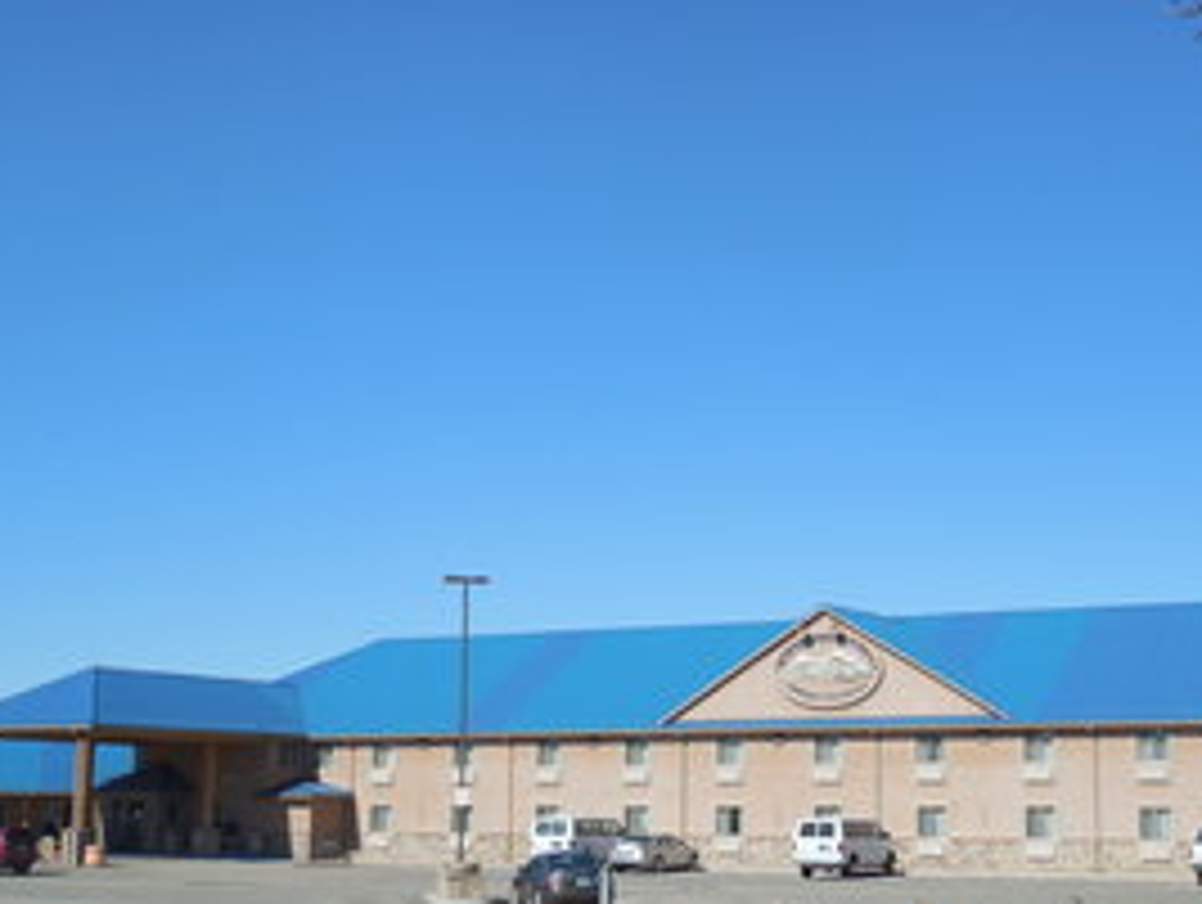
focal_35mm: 56
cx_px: 689
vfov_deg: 26.2
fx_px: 1947
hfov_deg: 34.2
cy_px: 432
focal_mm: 7
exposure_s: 1/1600
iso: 125
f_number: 3.8
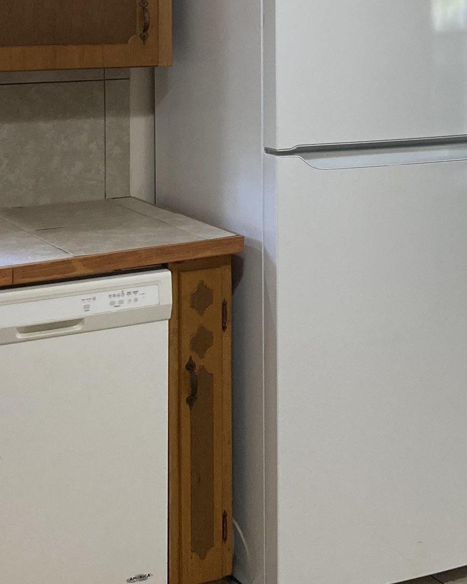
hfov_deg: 19.4
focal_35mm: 79
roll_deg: +0.2
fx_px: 1365
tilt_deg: -3.5
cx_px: 243
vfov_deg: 23.6
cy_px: 79
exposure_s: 1/60
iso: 100
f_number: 1.8
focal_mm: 3.99
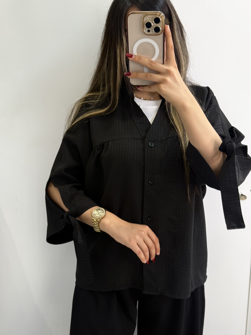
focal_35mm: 48
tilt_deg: -20.4
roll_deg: +0.5
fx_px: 464
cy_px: 168
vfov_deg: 39.7
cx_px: 126
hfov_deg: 30.3
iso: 80
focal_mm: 6.76
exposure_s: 1/79
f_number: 1.78
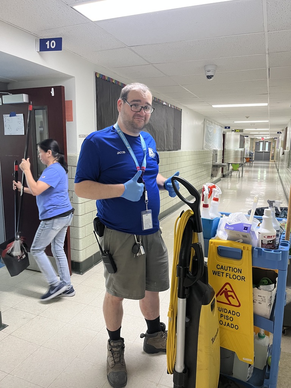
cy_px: 194
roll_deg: -0.4
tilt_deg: -10.2
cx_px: 146
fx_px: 291
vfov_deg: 67.3
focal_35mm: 26
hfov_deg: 53.1
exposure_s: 1/60
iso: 250
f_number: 1.6
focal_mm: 5.1
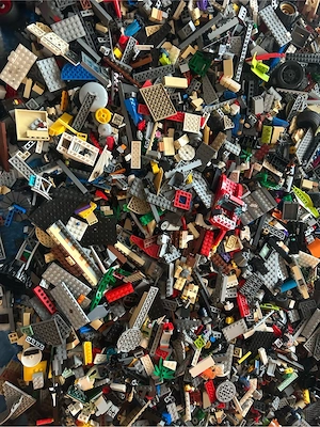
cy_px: 214
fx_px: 320
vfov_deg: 67.3
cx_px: 160
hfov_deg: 53.1
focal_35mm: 26
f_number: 1.5
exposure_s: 1/33
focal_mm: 5.7
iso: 500
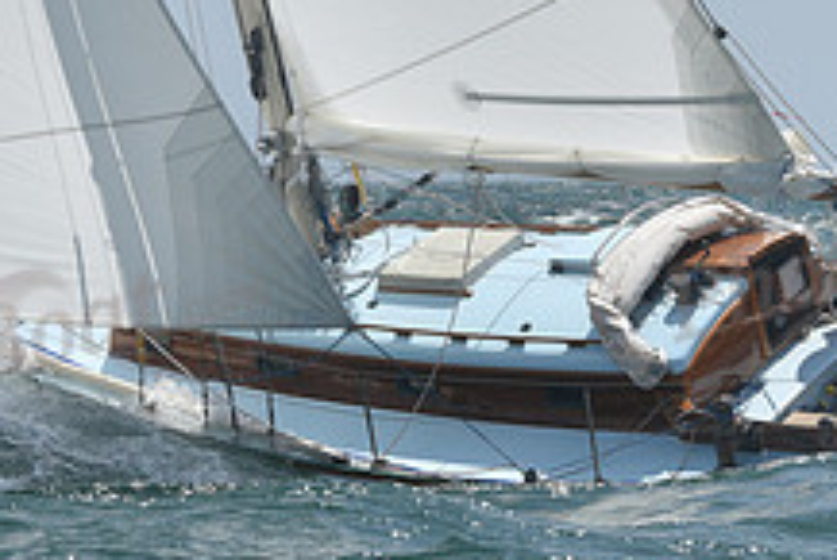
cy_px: 95
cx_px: 471
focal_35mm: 187
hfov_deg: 11.0
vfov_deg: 7.3
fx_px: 4350
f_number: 11
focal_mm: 70
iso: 320
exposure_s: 1/1000
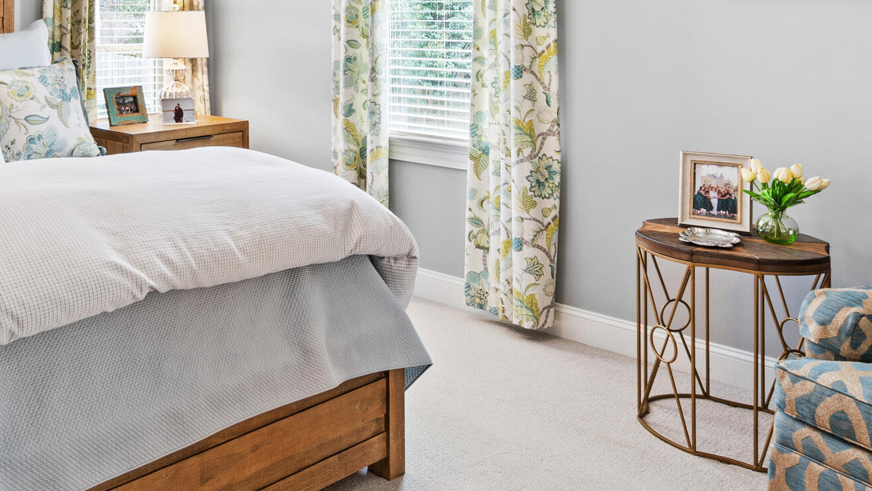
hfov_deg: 50.1
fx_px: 833
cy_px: 11
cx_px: 113
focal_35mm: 36
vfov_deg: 30.7
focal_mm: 10
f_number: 8
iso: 100
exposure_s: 1
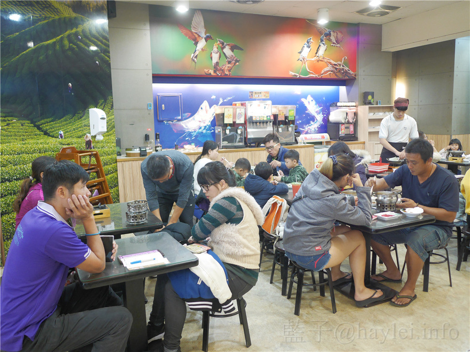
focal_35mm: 30
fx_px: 407
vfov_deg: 46.8
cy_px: 176
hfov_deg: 60.0
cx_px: 235
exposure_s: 1/60
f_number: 1.7
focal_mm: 15
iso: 1000
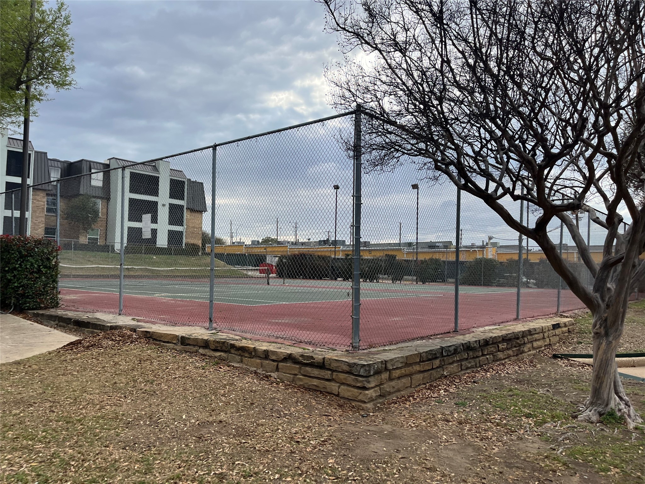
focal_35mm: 26
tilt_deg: +2.7
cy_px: 242
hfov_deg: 67.3
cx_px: 322
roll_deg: +0.9
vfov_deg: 53.1
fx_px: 484
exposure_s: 1/3049
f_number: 1.6
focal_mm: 5.1
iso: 50
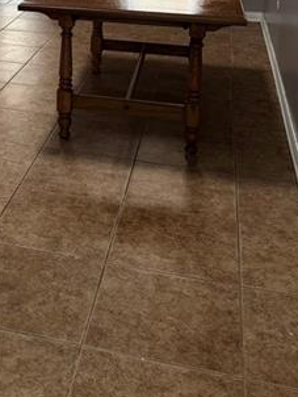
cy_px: -5
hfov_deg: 23.1
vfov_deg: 29.4
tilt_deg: -11.2
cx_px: 3
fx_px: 699
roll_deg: -1.1
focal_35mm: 61
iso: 250
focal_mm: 6.76
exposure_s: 1/60
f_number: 1.78
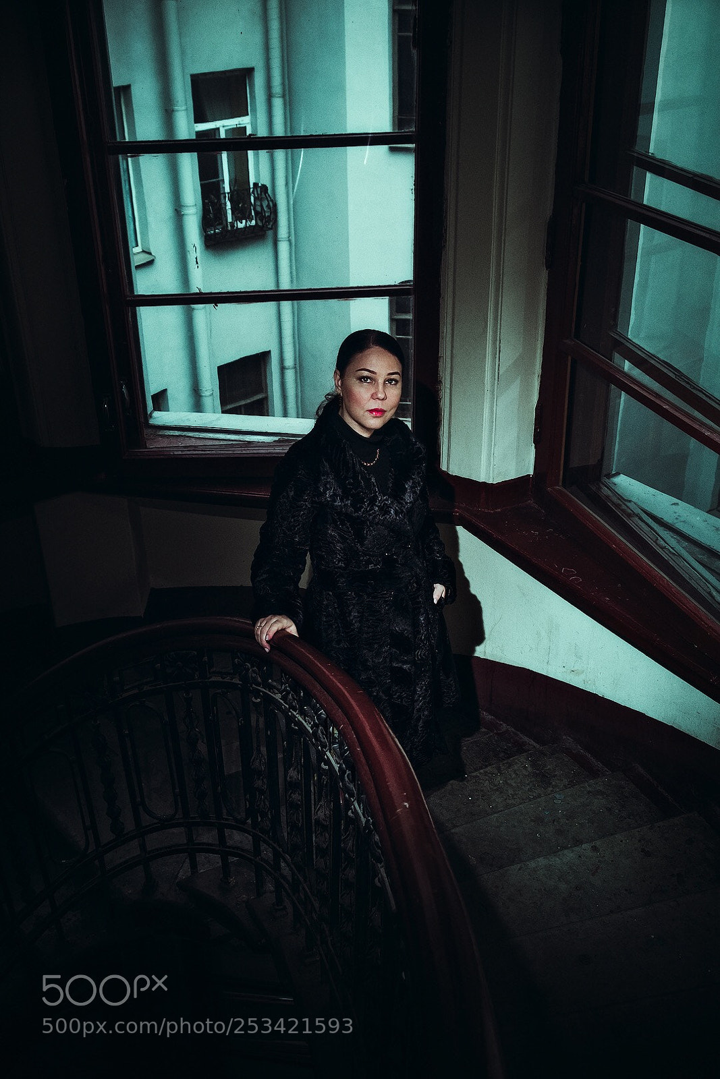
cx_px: 360
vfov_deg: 57.2
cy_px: 540
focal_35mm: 33
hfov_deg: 40.0
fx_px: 990
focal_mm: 22.3
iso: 800
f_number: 5.6
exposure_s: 1/180
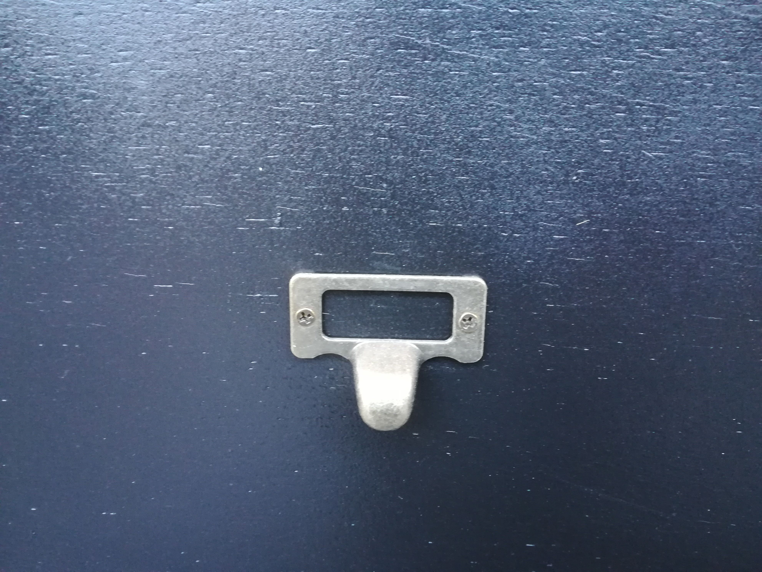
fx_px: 572
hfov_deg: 67.3
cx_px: 381
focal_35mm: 26
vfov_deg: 53.1
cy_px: 286
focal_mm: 3.83
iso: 640
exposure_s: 1/20
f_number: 2.2
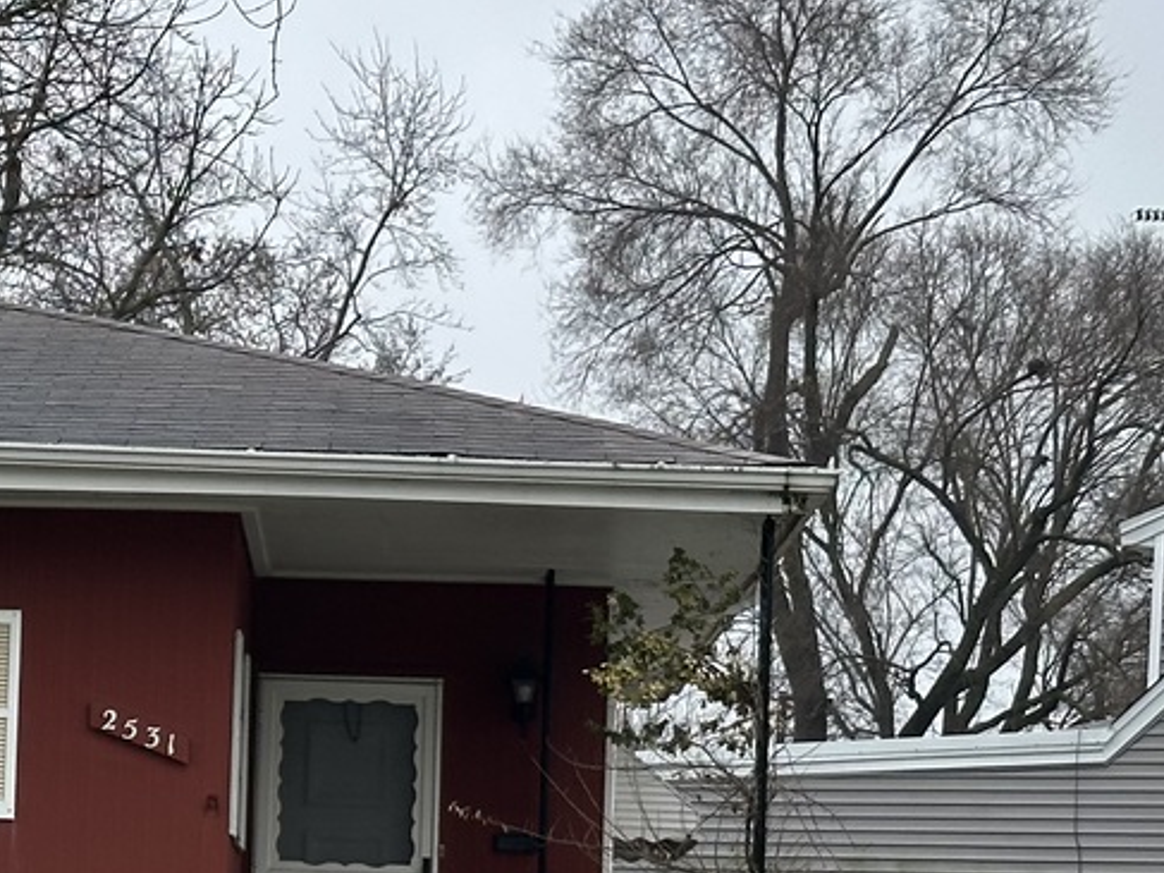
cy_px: 713
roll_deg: -2.3
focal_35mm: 142
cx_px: -174
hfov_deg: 13.6
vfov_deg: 10.4
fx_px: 4774
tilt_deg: +0.1
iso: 64
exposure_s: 1/751
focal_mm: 6.86
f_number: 1.78
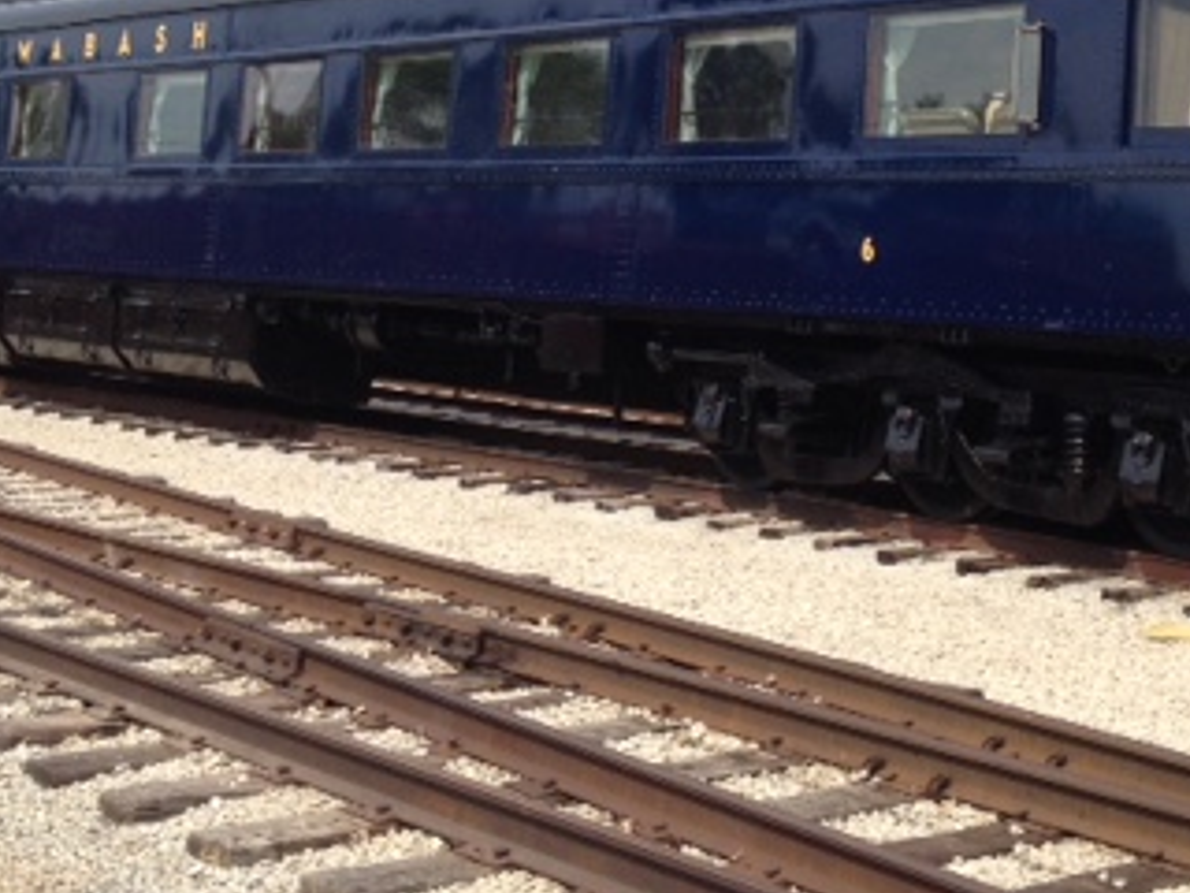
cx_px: 736
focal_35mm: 70
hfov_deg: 27.7
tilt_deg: +3.9
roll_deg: -2.0
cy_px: 100
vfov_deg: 20.6
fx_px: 2406
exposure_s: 1/1493
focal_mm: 4.28
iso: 50
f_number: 2.4
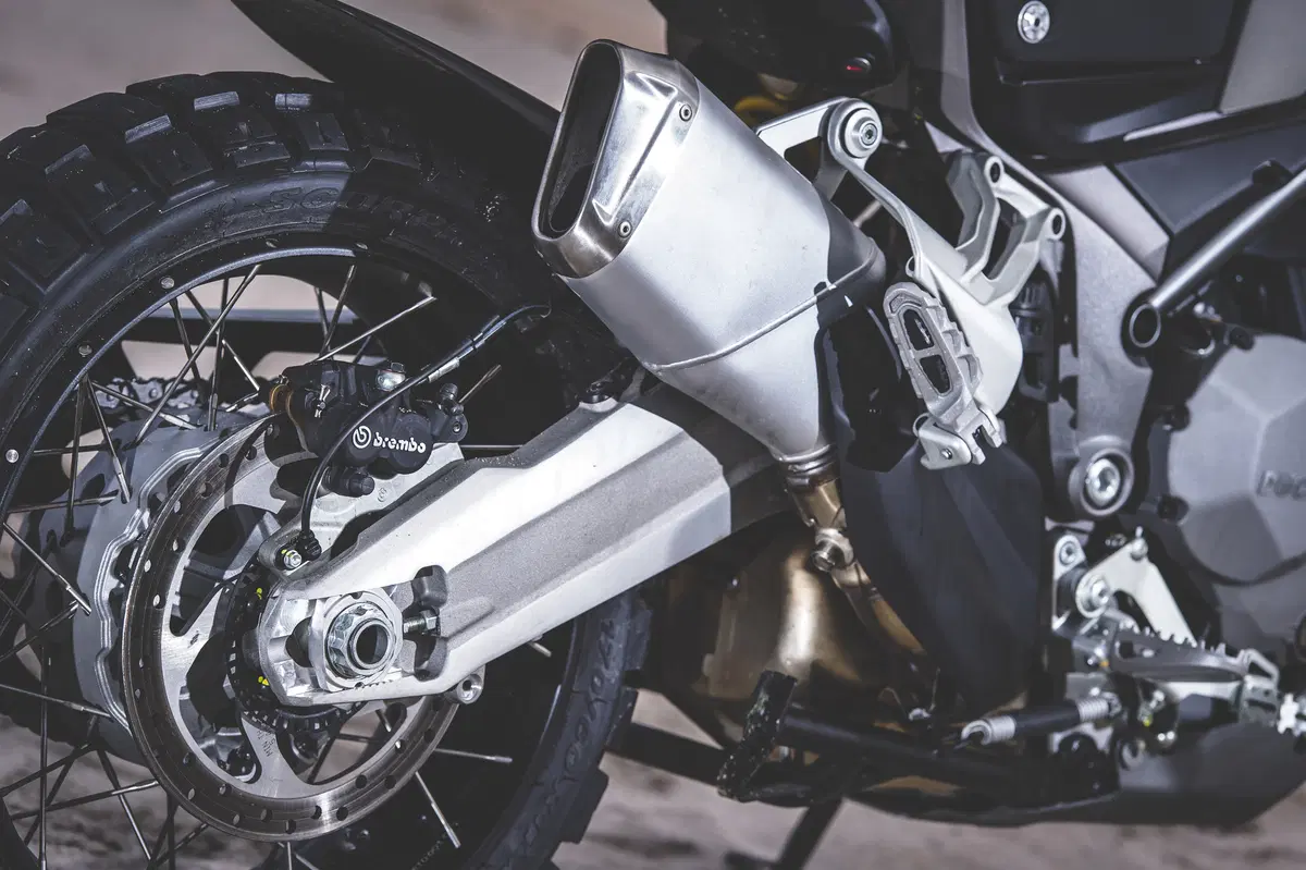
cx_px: 653
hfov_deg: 14.7
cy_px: 435
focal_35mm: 140
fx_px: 5077
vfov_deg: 9.8
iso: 50
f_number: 5.6
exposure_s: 1/250
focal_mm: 140
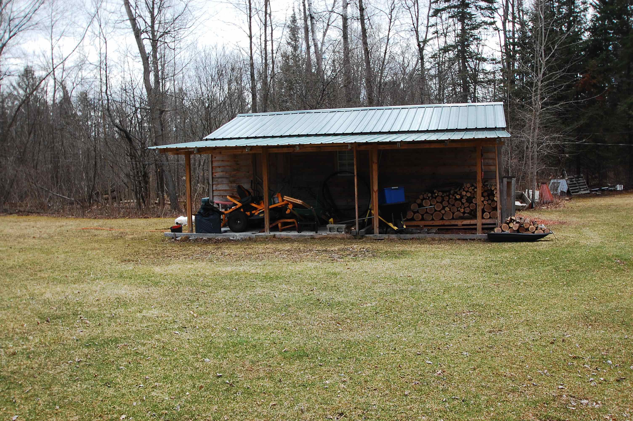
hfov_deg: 53.2
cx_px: 316
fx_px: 632
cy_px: 210
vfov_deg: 36.8
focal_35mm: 36
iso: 200
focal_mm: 24
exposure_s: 1/200
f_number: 7.1
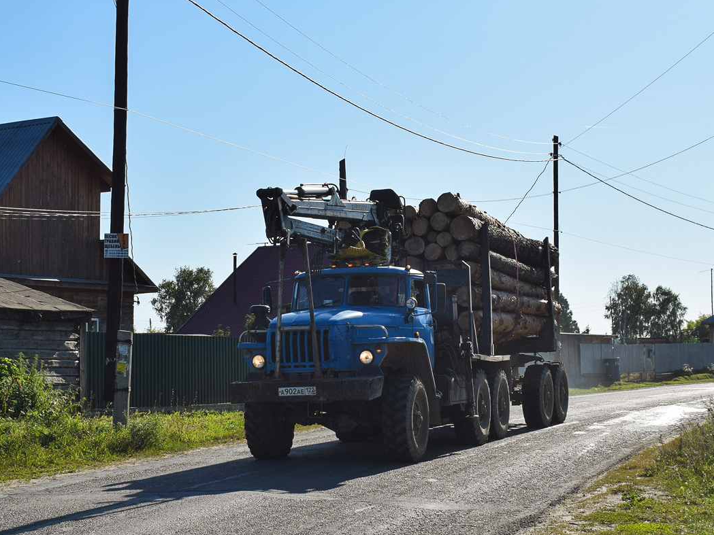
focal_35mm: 45
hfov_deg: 42.4
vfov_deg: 32.5
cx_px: 384
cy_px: 270
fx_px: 919
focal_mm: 27
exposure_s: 1/1000
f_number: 7.1
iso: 200
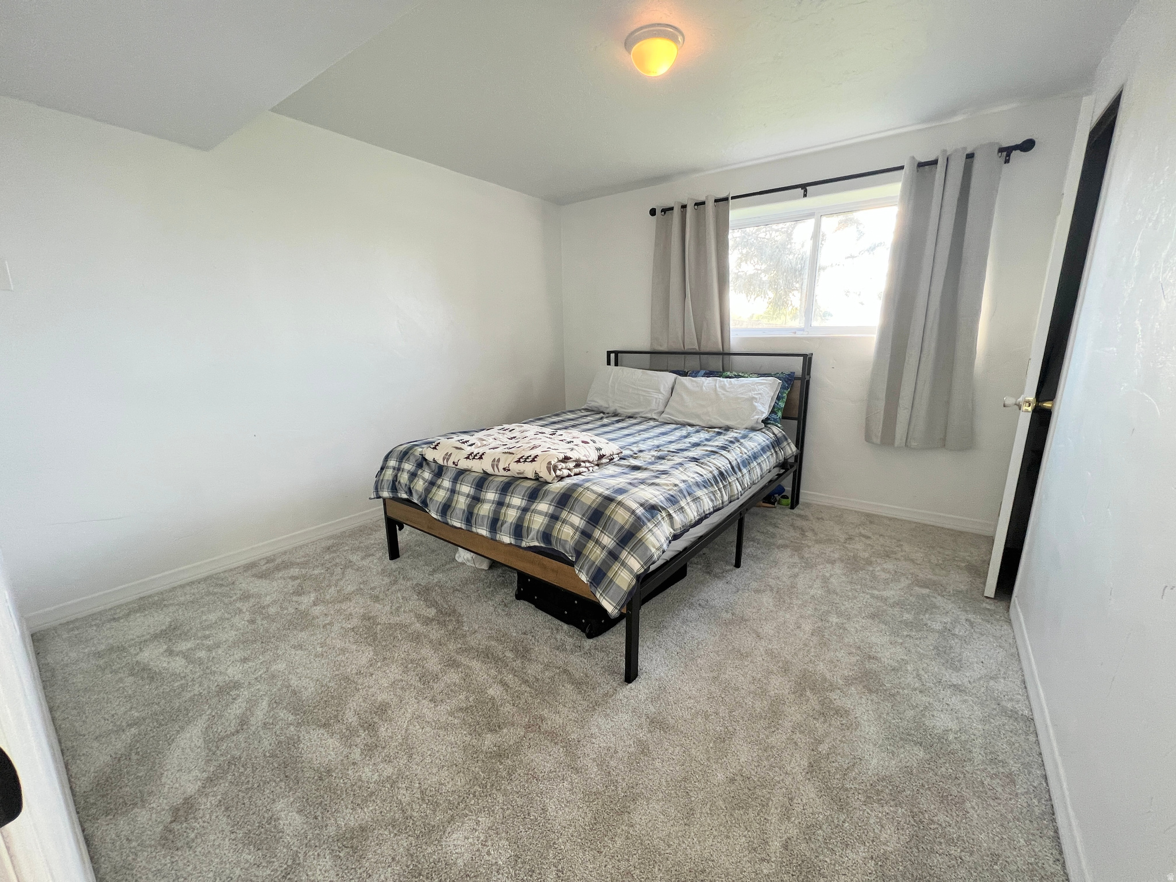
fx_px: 442
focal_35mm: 13
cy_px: 441
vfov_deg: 89.9
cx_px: 588
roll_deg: +0.5
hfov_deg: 106.2
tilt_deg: -13.3
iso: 160
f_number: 1.8
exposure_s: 1/120
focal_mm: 1.57
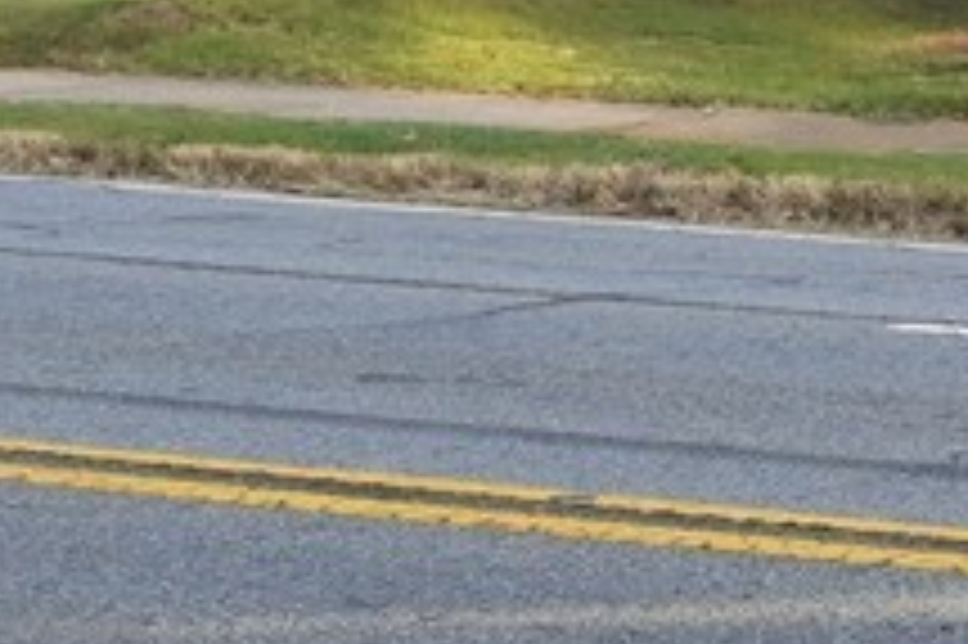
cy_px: -612
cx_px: 2035
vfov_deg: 7.3
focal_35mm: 182
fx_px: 4890
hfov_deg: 10.3
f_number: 5.6
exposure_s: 1/160
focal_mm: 24
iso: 100
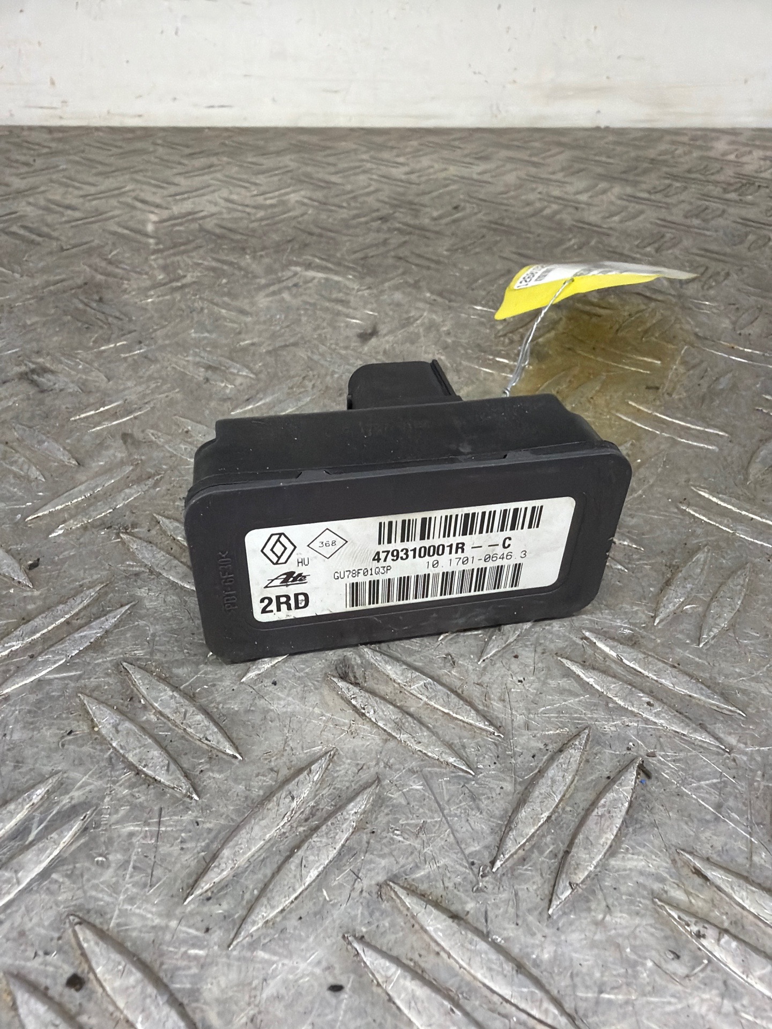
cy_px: 514
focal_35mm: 25
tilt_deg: -37.5
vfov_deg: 69.4
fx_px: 743
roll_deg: -2.0
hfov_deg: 54.9
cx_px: 386
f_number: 2.2
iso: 320
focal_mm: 2.22
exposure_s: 1/100
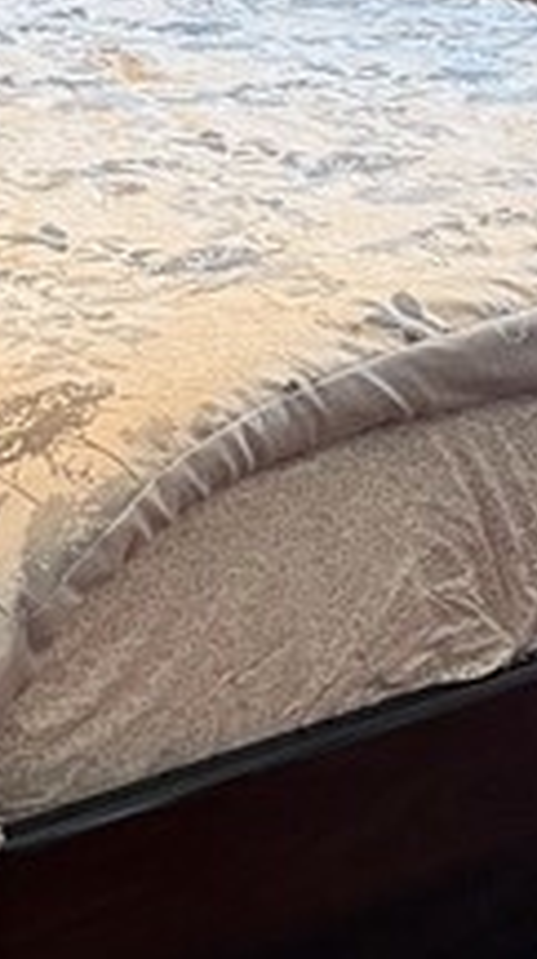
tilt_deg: -9.4
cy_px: -89
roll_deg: -2.1
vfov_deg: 16.8
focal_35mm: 124
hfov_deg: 9.2
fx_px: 3149
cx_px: -497
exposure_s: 1/60
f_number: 1.78
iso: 640
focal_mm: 6.76
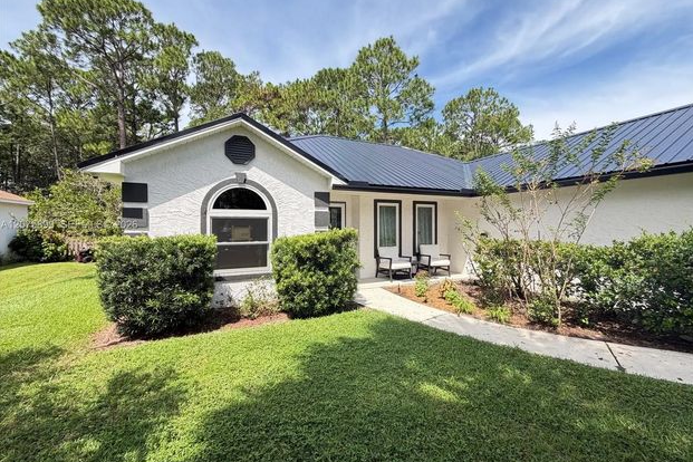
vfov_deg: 77.3
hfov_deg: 100.4
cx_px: 356
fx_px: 289
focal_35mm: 15
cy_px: 225
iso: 64
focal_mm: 2.22
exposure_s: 1/502
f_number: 2.2
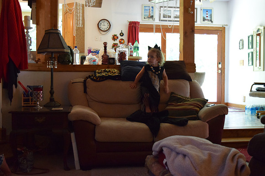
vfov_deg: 31.9
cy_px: 88
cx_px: 132
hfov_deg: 46.4
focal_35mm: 42
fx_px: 309
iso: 3600
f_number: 4.2
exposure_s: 1/60
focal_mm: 28
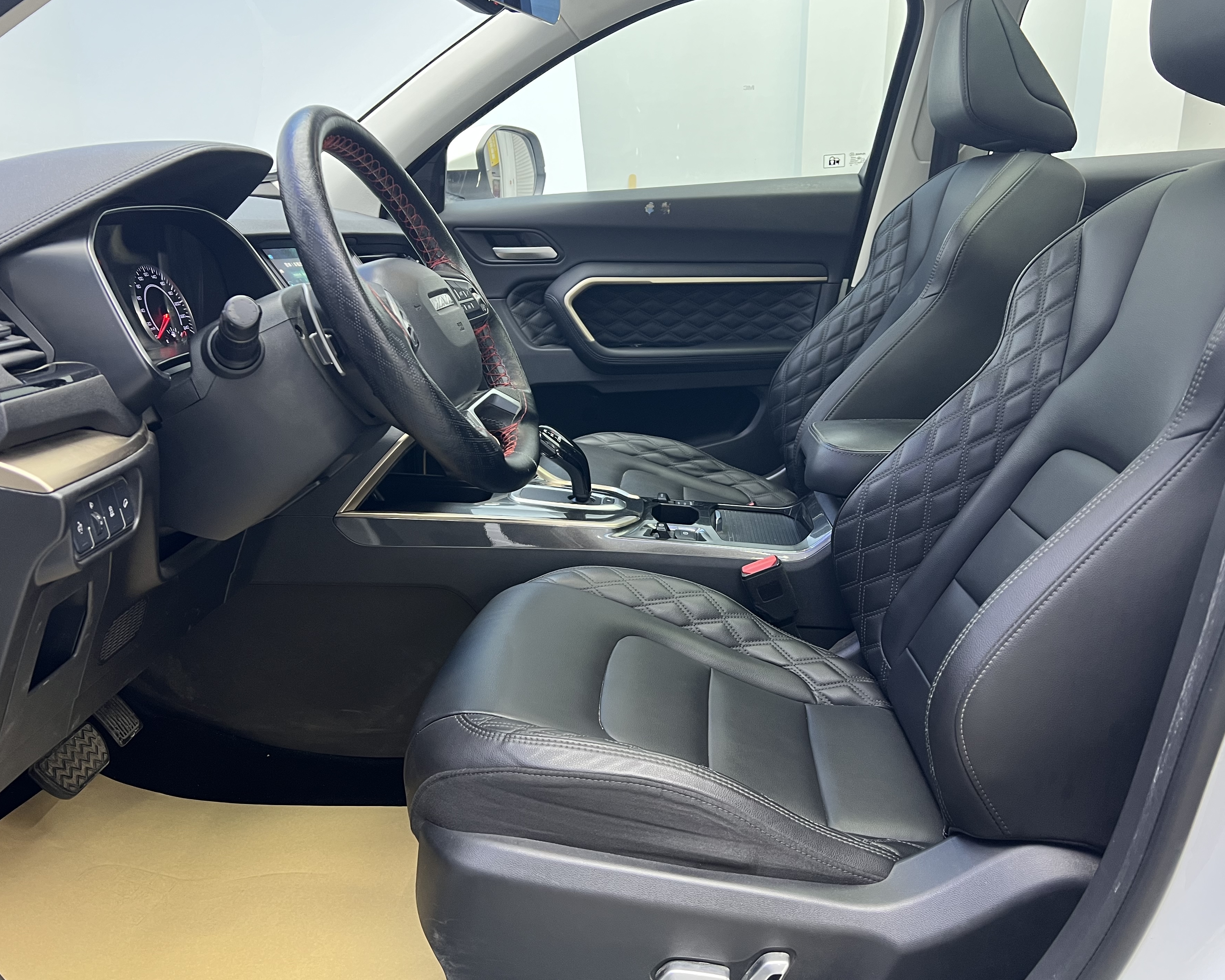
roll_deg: +0.0
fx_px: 1051
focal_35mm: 29
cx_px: 608
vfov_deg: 50.0
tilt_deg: -15.3
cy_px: 484
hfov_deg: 60.4
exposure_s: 1/50
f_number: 1.5
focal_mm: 5.7
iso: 160
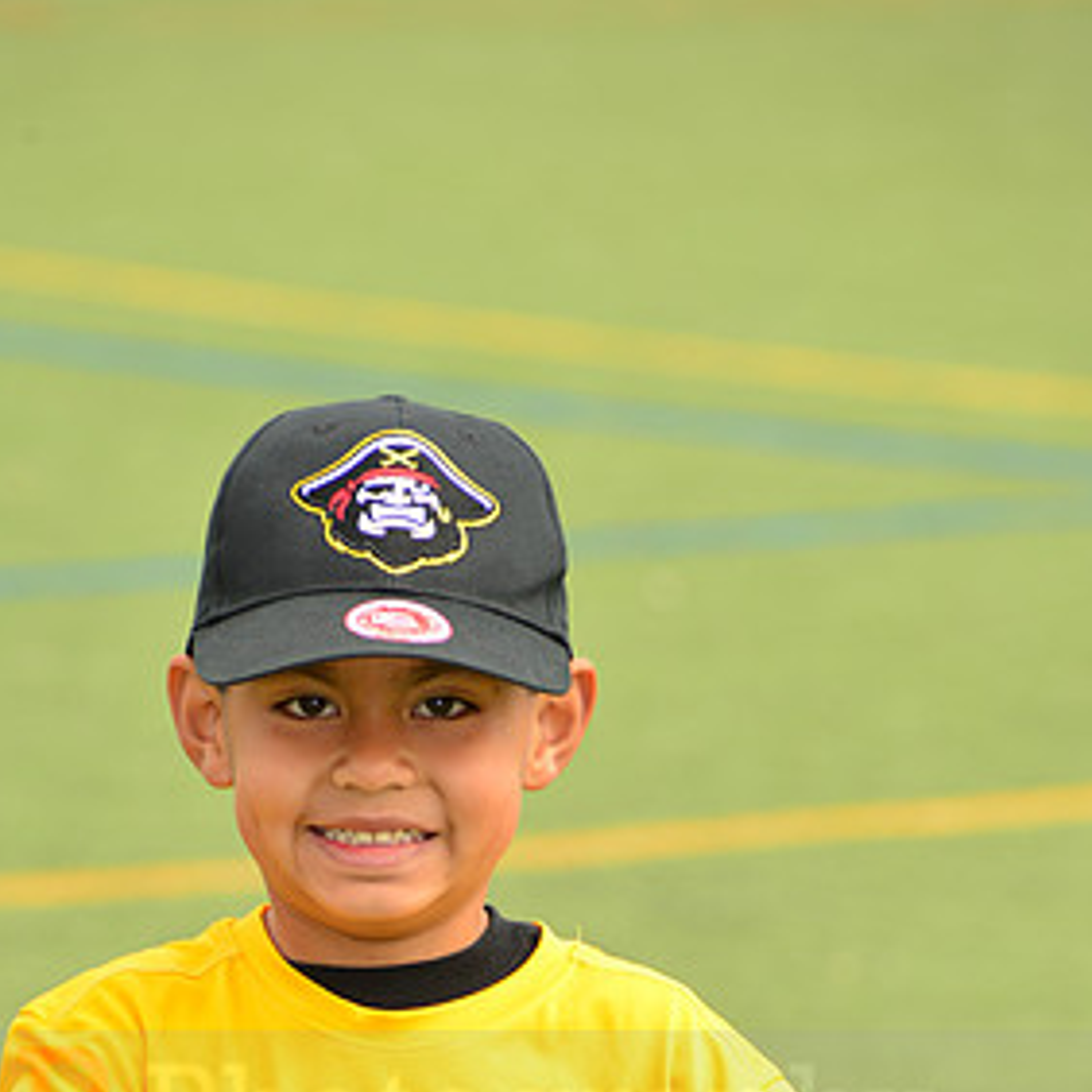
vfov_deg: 5.0
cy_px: 1084
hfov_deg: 5.0
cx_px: 424
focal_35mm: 350
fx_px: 12492
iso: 200
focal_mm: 200
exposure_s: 1/250
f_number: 9
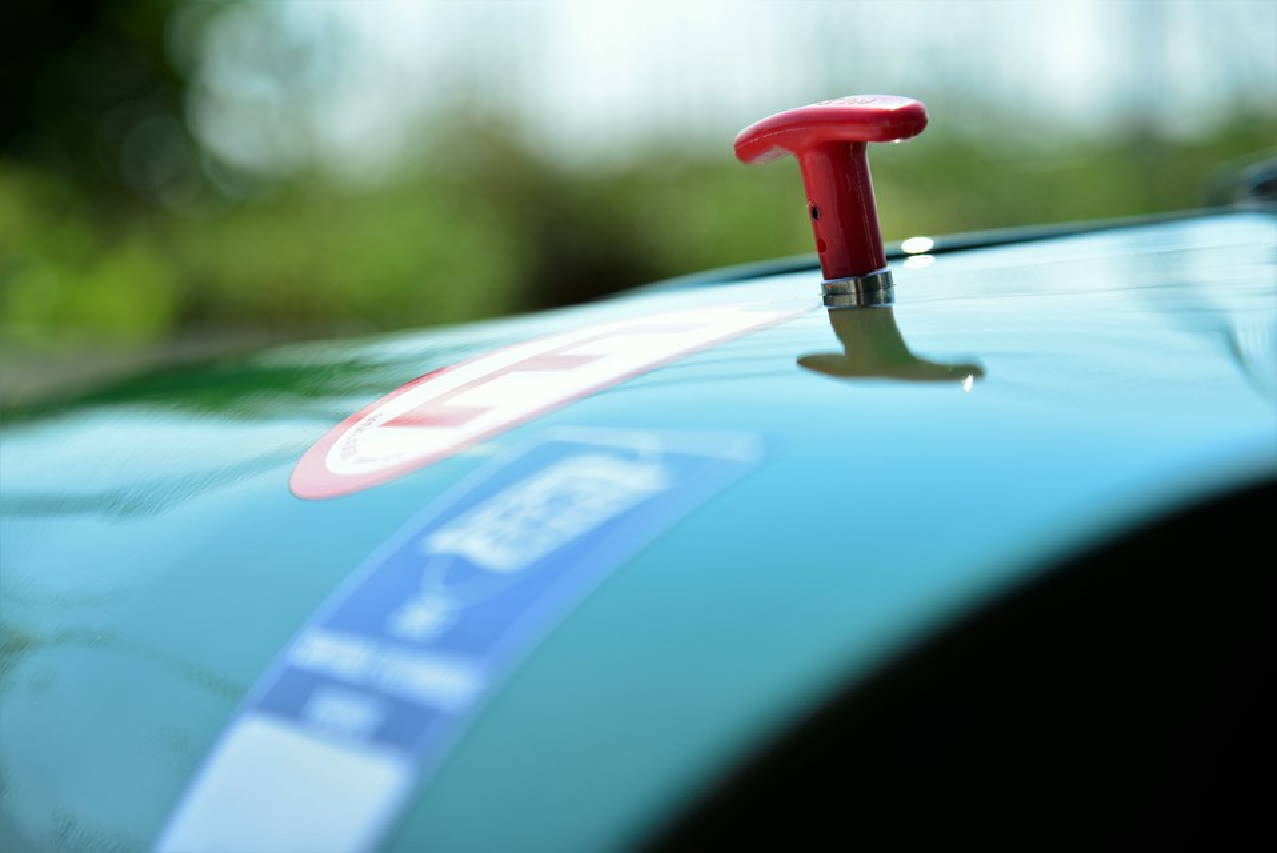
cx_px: 638
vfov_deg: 11.4
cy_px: 426
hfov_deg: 17.1
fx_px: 4259
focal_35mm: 120
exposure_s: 1/800
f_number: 5
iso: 200
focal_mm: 120
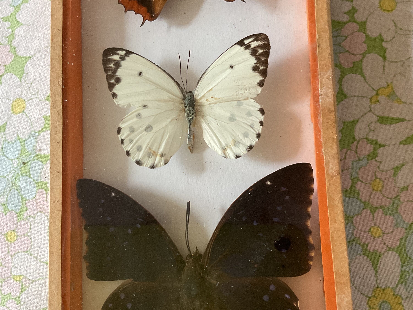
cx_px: 206
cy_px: 196
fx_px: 465
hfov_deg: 47.9
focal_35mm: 39
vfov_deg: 36.6
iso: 160
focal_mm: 3
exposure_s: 1/50
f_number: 1.8
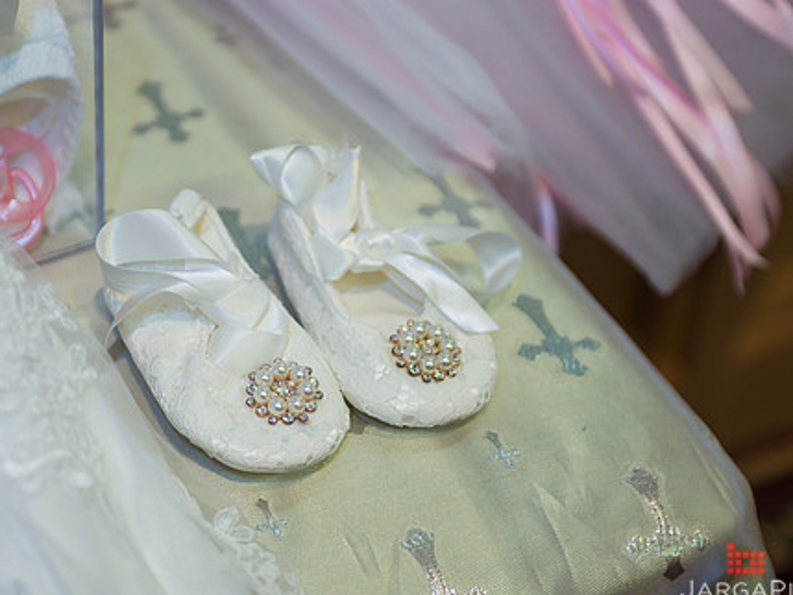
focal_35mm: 91
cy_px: 283
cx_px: 322
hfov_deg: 21.5
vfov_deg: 16.2
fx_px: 2085
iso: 800
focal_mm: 70
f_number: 3.2
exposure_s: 1/160
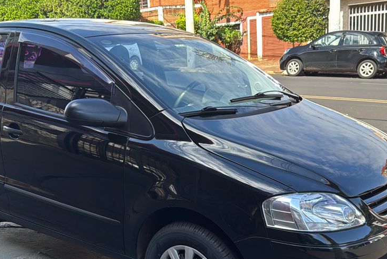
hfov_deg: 50.6
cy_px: 186
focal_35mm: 38
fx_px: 409
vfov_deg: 34.5
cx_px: 178
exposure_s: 1/1067
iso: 100
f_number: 1.78
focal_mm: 6.76
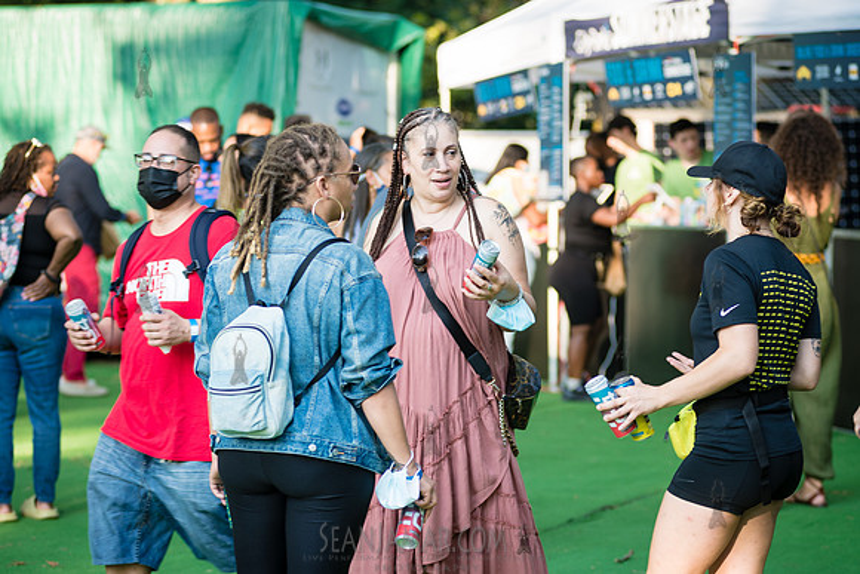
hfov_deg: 15.7
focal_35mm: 130
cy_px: 287
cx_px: 430
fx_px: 3110
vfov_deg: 10.5
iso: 200
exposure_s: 1/200
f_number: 4
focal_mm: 112
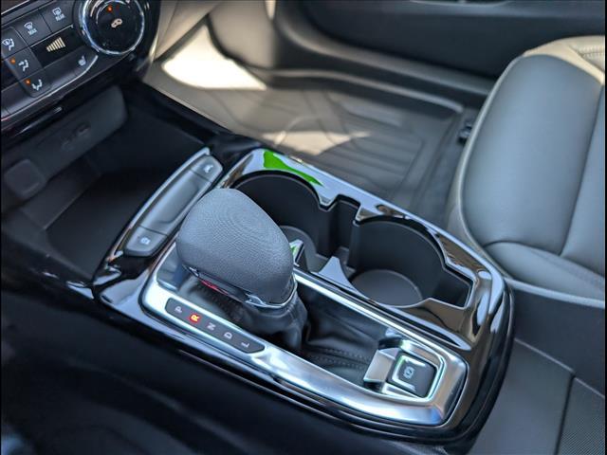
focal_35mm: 24
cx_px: 304
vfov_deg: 56.8
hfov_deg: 71.6
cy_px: 228
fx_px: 421
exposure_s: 1/34.7
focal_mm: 6.9
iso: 38
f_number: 1.68
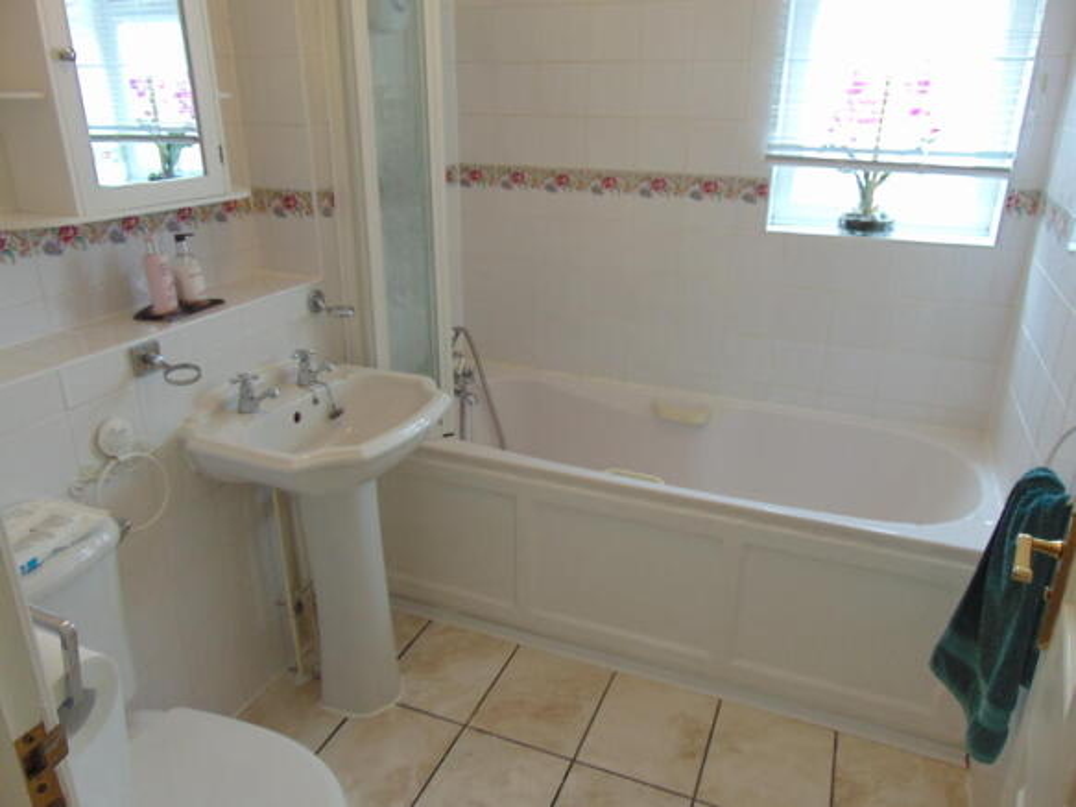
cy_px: 404
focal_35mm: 25
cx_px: 538
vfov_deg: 54.9
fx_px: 777
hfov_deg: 69.4
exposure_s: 1/30
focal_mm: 4.5
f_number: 3
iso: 200
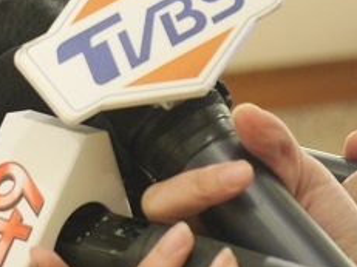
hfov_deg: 8.0
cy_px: 25
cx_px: -170
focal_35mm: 243
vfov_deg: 6.1
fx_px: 2505
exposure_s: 1/60
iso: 1600
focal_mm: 33
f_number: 2.8
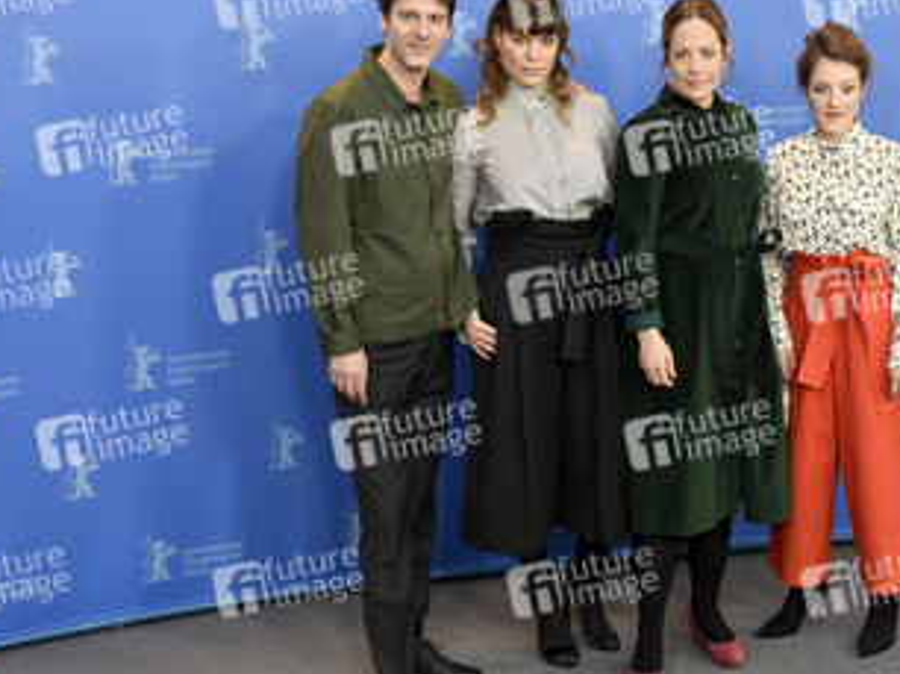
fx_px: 1325
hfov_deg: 37.0
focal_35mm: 51
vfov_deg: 28.5
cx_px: 622
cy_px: 362
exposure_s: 1/250
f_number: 3.2
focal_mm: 24
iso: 640
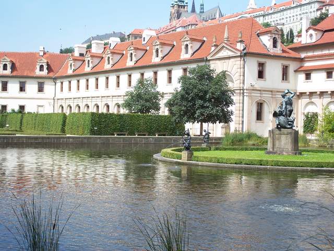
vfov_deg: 24.8
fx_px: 569
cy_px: 126
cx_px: 167
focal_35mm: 59
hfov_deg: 32.7
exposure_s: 1/640
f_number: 3.2
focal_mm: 12.6
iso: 64
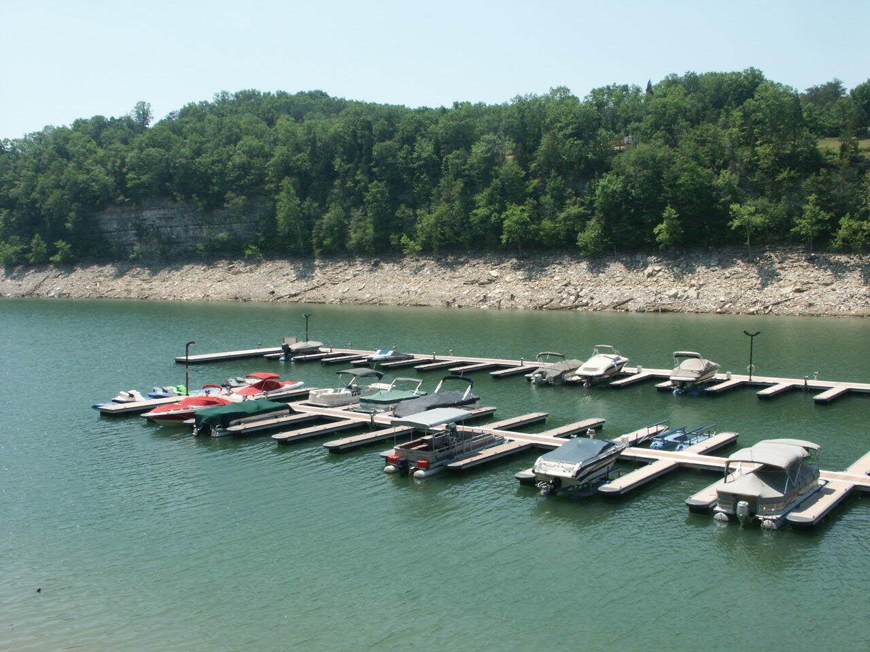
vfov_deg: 42.9
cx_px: 435
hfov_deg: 55.4
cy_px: 326
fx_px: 829
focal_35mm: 33
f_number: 6.7
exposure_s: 1/350
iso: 100
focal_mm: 8.62
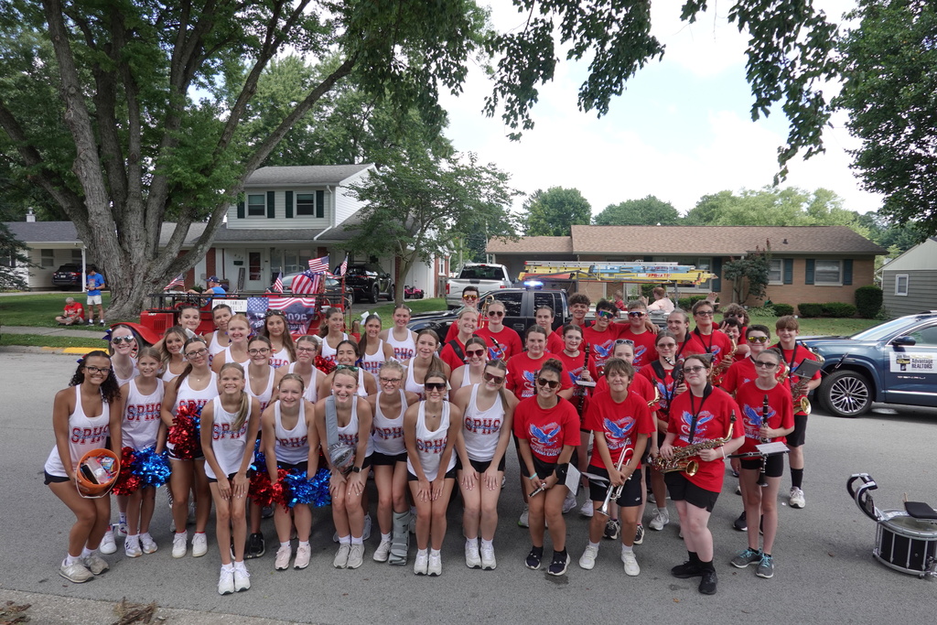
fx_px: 625
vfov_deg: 53.1
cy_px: 312
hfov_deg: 73.7
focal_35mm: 24
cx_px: 468
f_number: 2.8
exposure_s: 1/400
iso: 100
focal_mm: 9
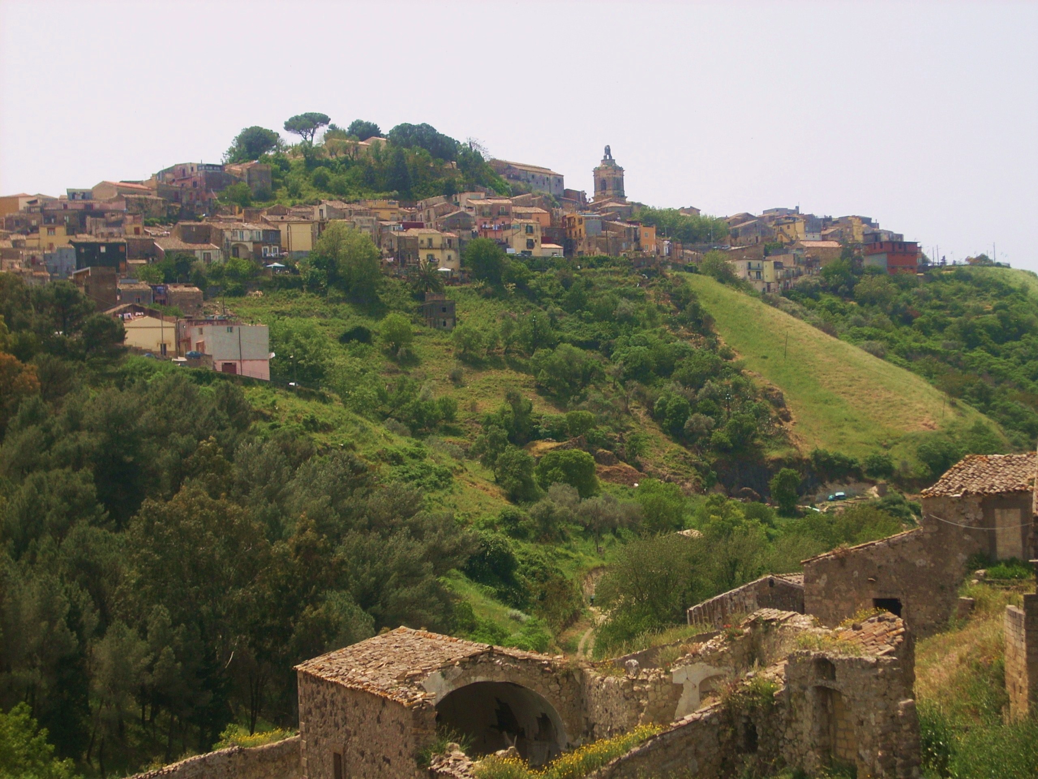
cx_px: 519
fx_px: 2309
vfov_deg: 19.1
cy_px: 390
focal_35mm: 77
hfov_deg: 25.3
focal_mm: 12.8
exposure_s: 1/130
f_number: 8.5
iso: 64
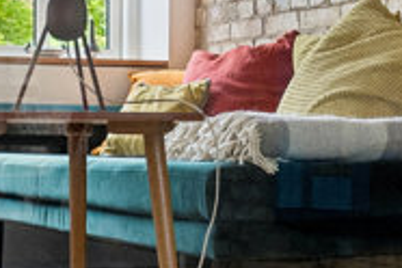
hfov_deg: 17.6
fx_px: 1295
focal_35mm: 116
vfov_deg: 11.8
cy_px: 152
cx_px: 214
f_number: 4
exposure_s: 1/200
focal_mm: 18
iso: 800
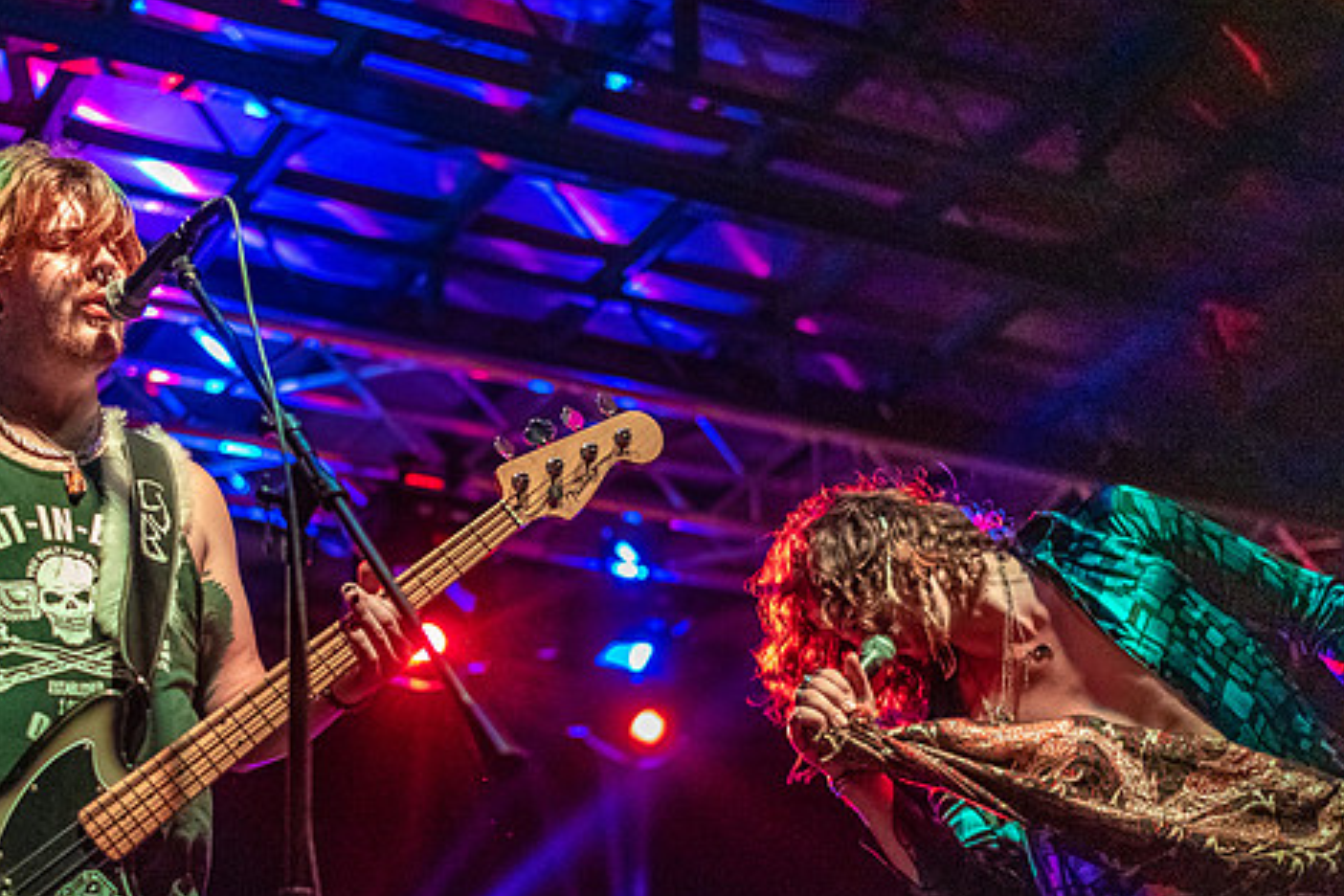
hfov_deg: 32.3
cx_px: 520
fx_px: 2314
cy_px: 547
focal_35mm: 62
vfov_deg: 21.9
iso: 6400
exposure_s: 1/400
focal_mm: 50
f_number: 1.8
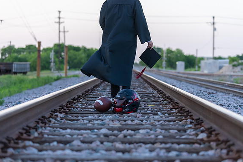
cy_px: 82
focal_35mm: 109
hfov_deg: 18.7
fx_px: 736
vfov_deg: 12.6
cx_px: 122
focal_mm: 107
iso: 800
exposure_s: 1/320
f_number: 3.5
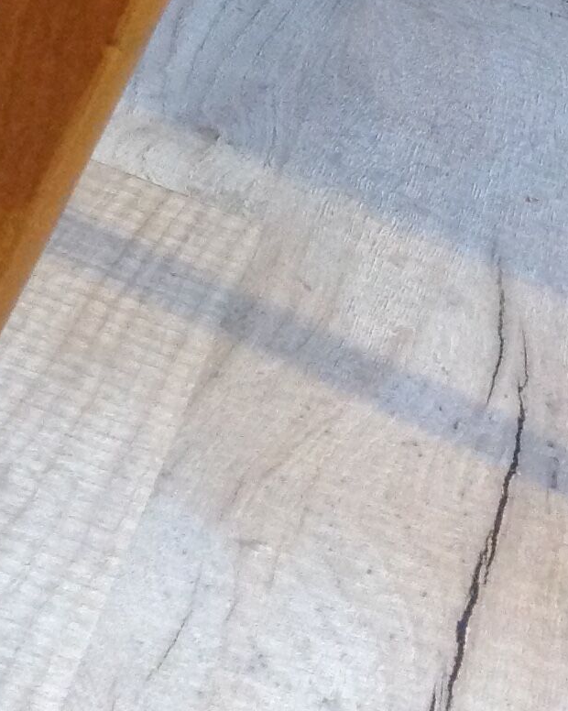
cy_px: -183
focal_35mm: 114
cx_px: 332
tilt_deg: -19.0
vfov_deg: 16.1
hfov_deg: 13.5
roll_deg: -18.7
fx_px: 2397
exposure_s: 1/15
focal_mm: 4.28
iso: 250
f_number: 2.4
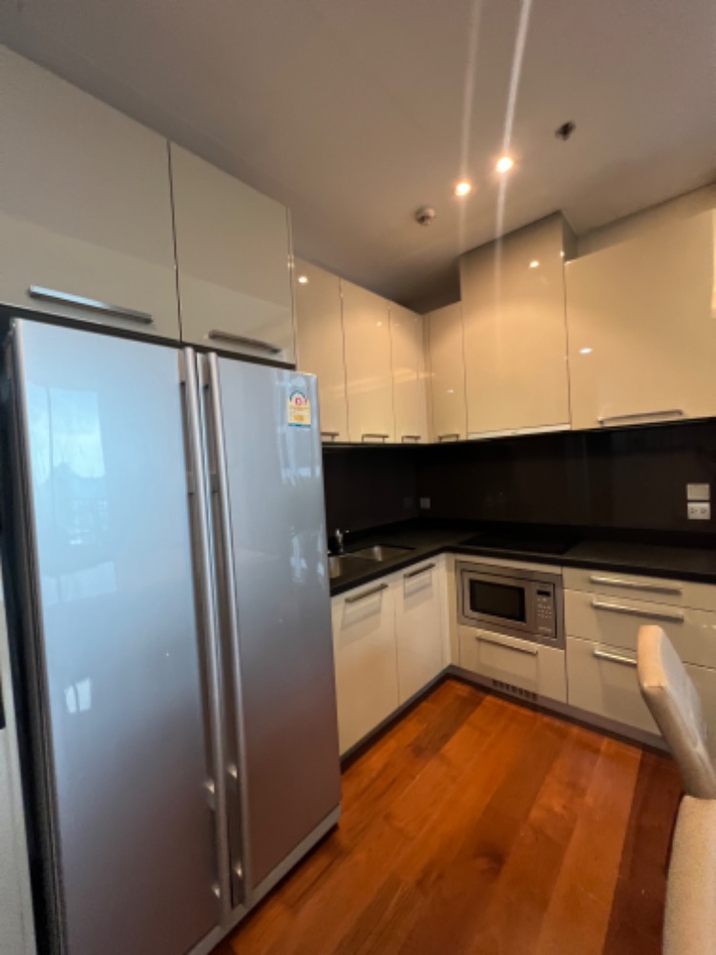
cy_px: 478
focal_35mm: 13
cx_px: 358
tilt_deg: -4.4
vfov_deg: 106.2
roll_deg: -1.0
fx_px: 359
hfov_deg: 89.9
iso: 400
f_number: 1.8
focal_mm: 1.57
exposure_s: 1/50
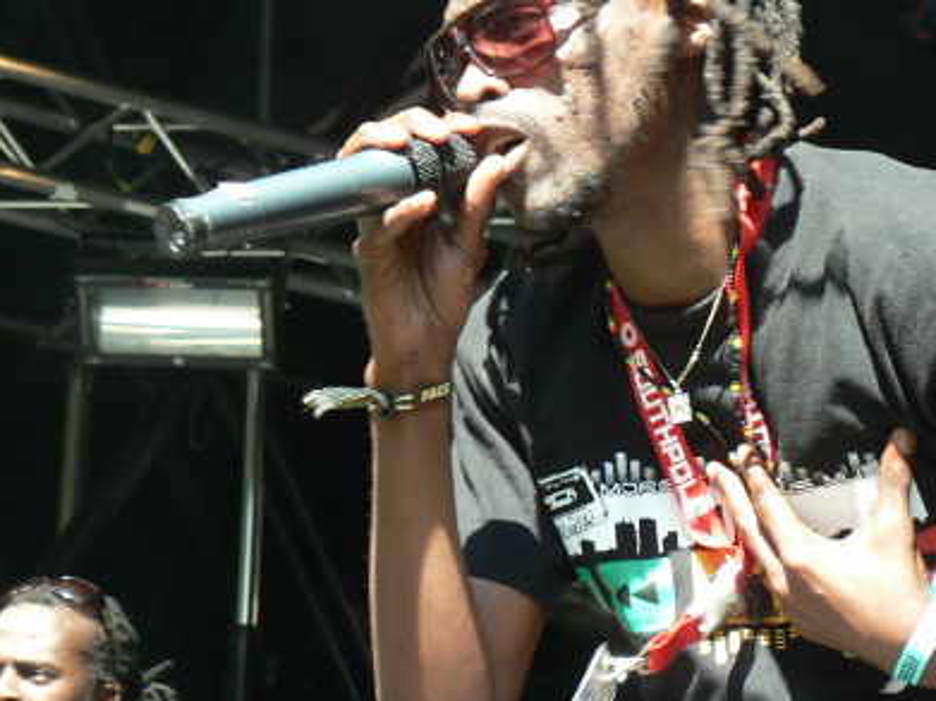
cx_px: 601
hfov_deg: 12.7
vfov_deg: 9.6
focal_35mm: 155
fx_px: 4190
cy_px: 232
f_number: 3.2
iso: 64
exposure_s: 1/80
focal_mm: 17.3
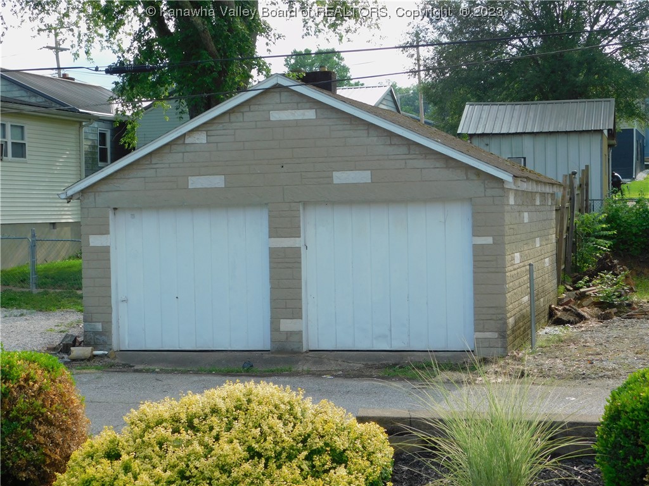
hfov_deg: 27.4
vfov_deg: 20.7
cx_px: 324
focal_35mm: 71
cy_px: 243
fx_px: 1331
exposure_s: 1/400
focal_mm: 12.6
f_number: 4.3
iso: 125
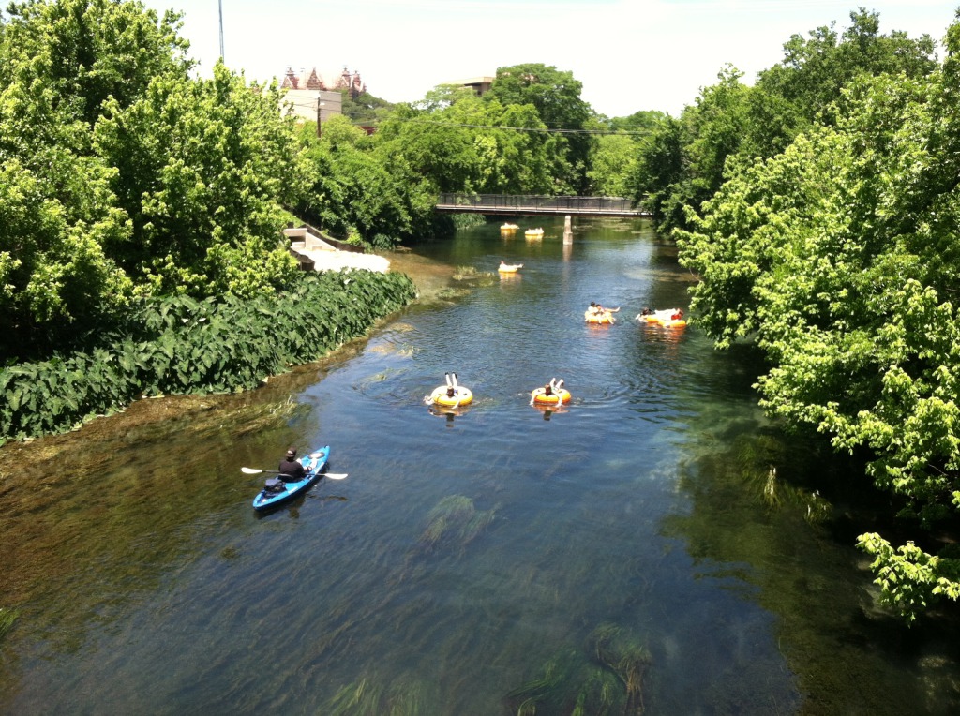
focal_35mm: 35
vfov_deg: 40.6
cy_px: 358
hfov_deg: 52.7
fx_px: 969
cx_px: 480
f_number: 2.8
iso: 80
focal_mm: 3.85
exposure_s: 1/405
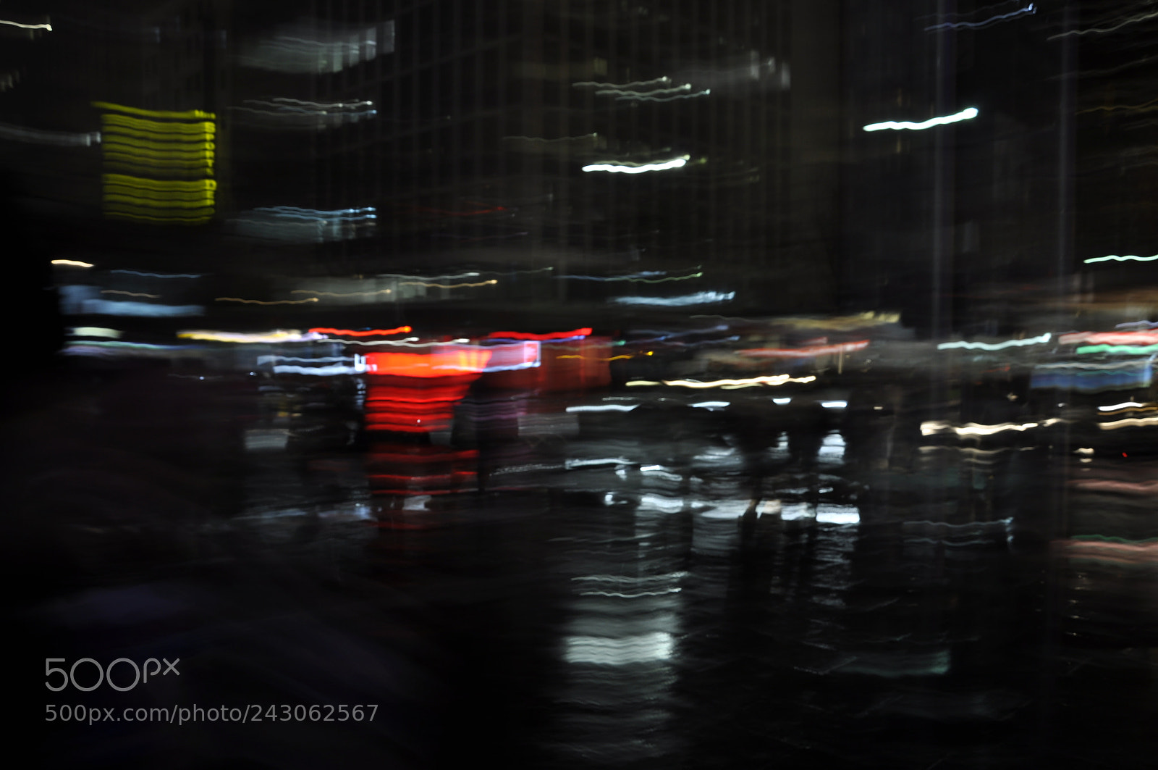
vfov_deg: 41.6
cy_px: 385
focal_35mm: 32
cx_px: 579
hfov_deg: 59.5
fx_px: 1012
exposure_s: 1
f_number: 7.1
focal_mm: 21
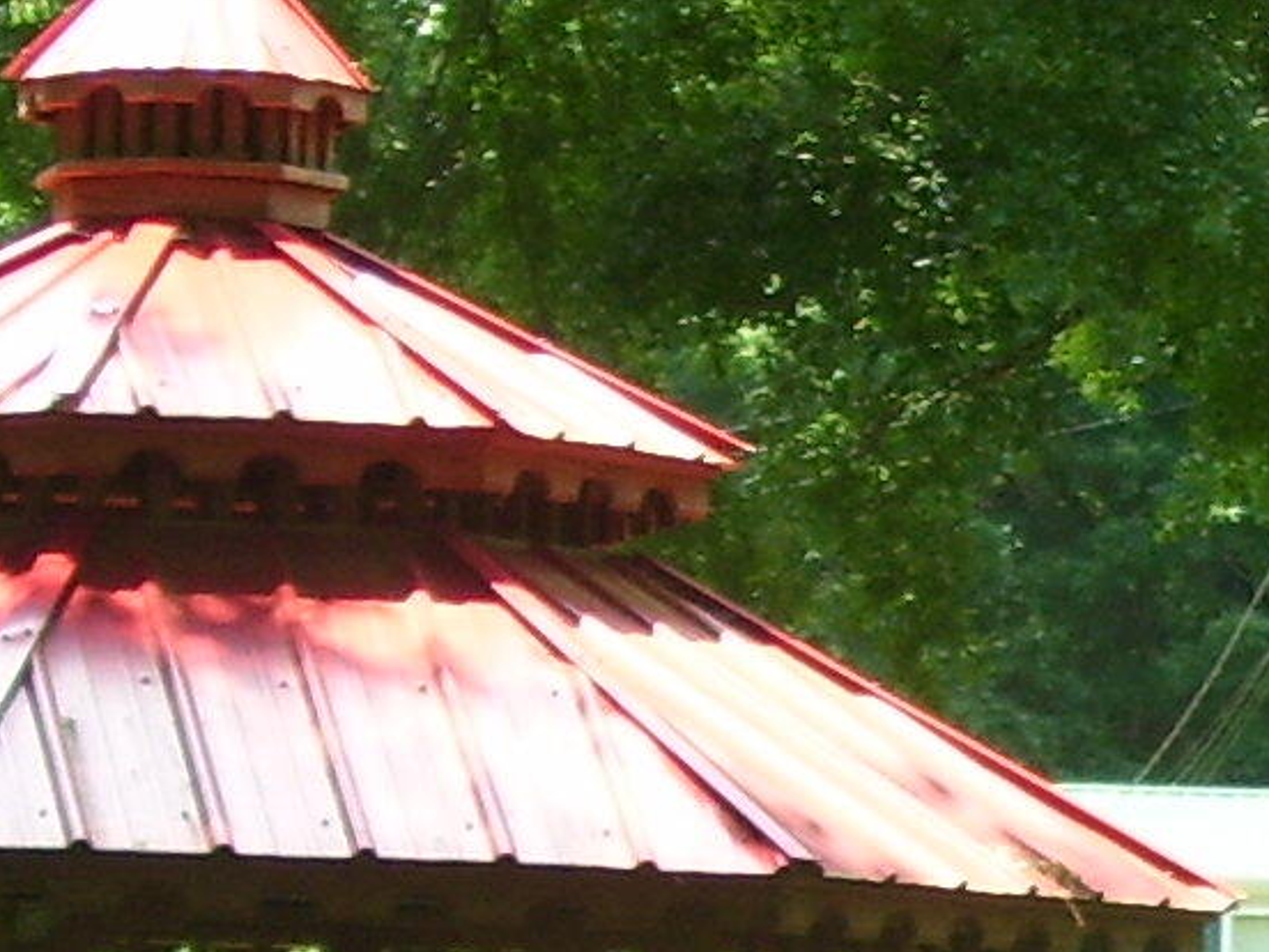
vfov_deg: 5.6
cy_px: 952
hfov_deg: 7.3
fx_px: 9751
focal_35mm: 266
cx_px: 1963
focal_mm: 9.4
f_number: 3.4
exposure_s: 1/180
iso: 80
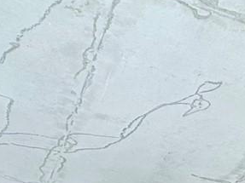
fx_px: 552
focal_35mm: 78
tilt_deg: +0.6
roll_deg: +0.8
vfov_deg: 14.1
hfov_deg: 24.1
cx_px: 235
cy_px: 420
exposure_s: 1/120
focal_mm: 2.22
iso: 100
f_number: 2.2
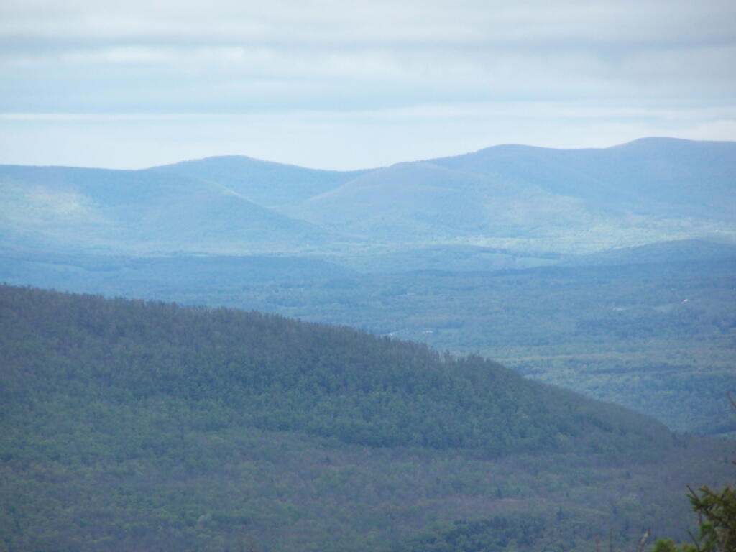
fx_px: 8080
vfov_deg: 3.9
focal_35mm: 380
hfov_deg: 5.2
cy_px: 276
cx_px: 368
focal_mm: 63
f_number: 3.7
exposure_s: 1/500
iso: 80
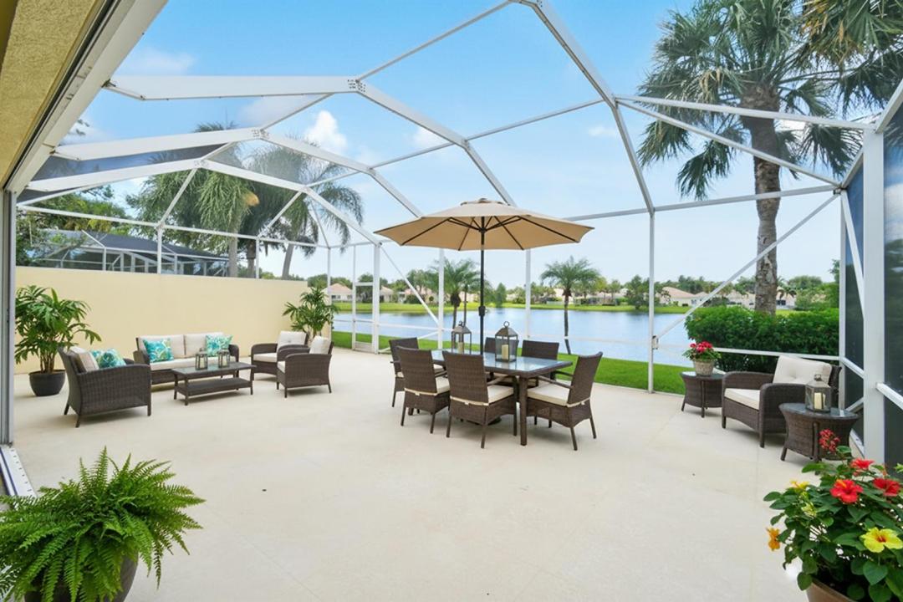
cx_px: 452
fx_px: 376
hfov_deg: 100.4
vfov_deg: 77.3
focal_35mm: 15
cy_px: 301
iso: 100
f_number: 11
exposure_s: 1/160
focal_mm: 10
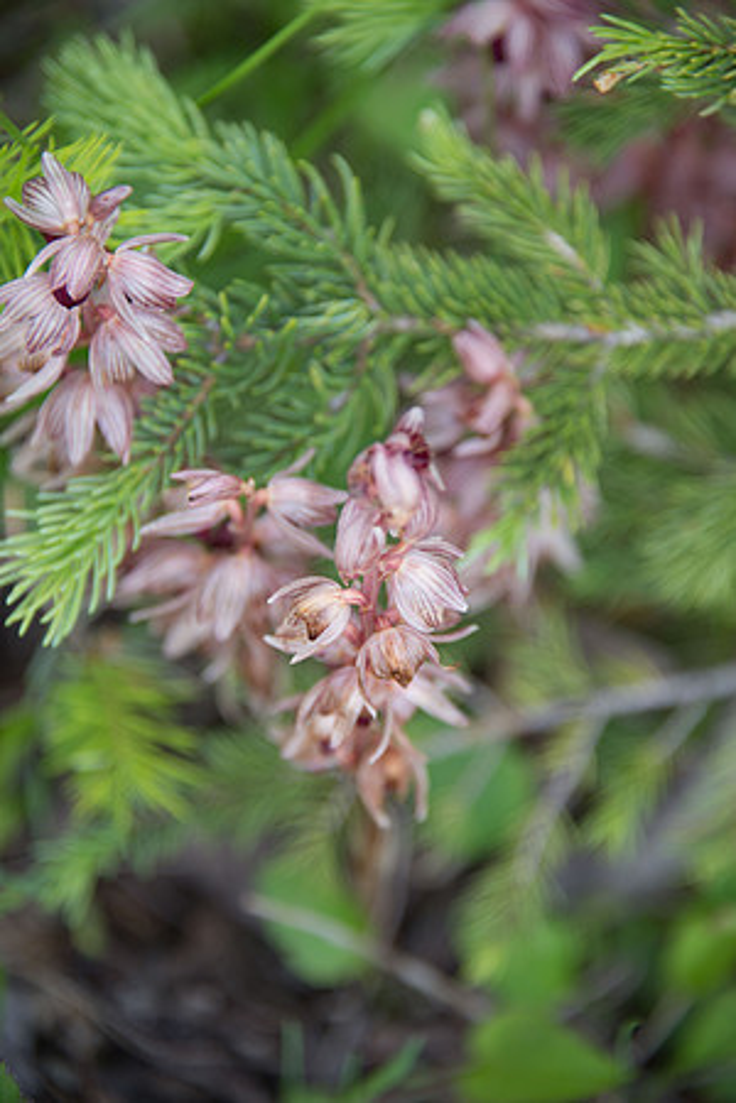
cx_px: 368
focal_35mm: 300
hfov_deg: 4.6
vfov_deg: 6.9
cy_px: 552
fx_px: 9199
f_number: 5.6
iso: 200
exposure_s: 1/100
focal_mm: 300
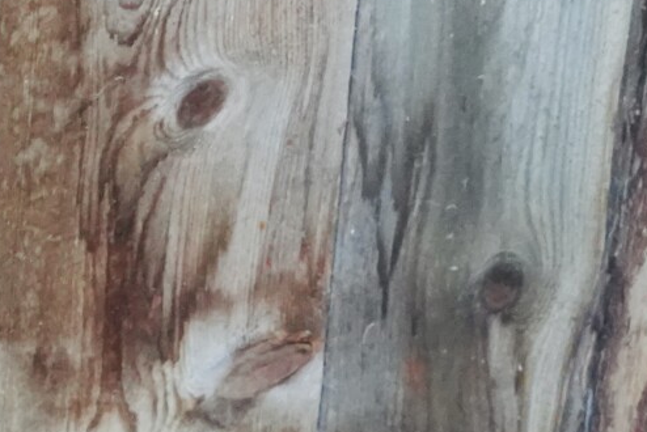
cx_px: -530
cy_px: 574
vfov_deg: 9.3
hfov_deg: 12.8
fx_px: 2607
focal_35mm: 145
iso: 6400
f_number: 3.5
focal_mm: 28
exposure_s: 1/160
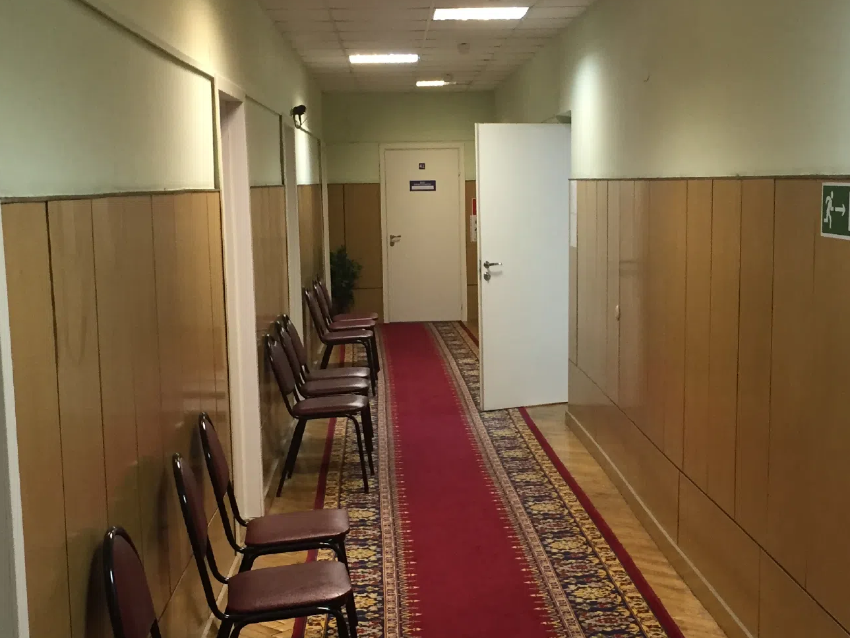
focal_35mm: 54
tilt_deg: -9.5
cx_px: 457
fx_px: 1326
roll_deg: +0.2
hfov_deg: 35.5
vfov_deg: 26.9
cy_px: 399
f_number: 2.2
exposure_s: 1/33
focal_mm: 4.15
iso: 160
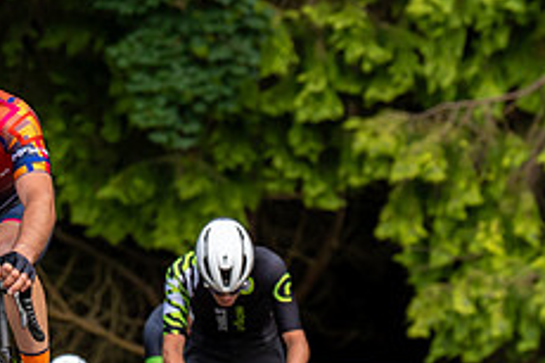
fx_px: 7836
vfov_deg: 2.7
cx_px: -3
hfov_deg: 4.0
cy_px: 164
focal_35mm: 518
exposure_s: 1/800
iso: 400
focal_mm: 126
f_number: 4
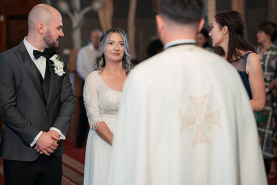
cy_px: 88
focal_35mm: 90
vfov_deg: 15.2
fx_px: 692
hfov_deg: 22.6
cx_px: 137
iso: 1600
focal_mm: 85
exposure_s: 1/200
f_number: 2.2
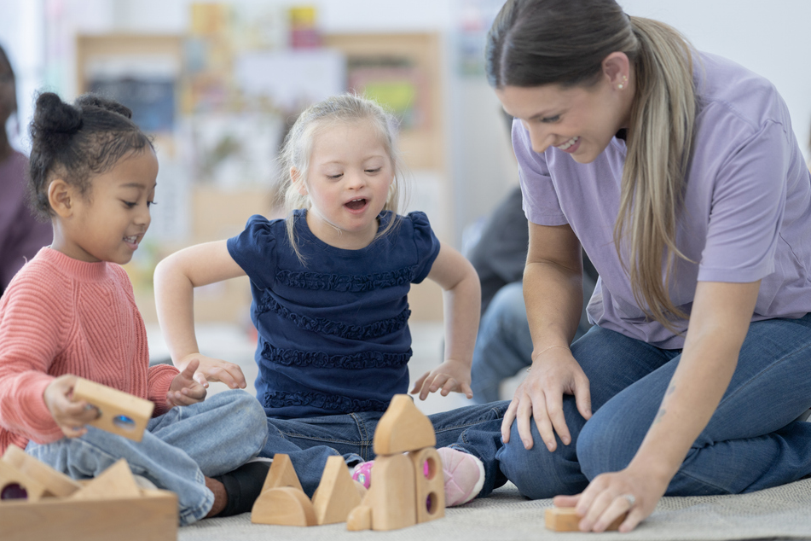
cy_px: 230
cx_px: 368
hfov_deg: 11.5
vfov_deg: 7.7
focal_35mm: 178
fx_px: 4010
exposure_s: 1/250
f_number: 1.8
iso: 200
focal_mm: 135
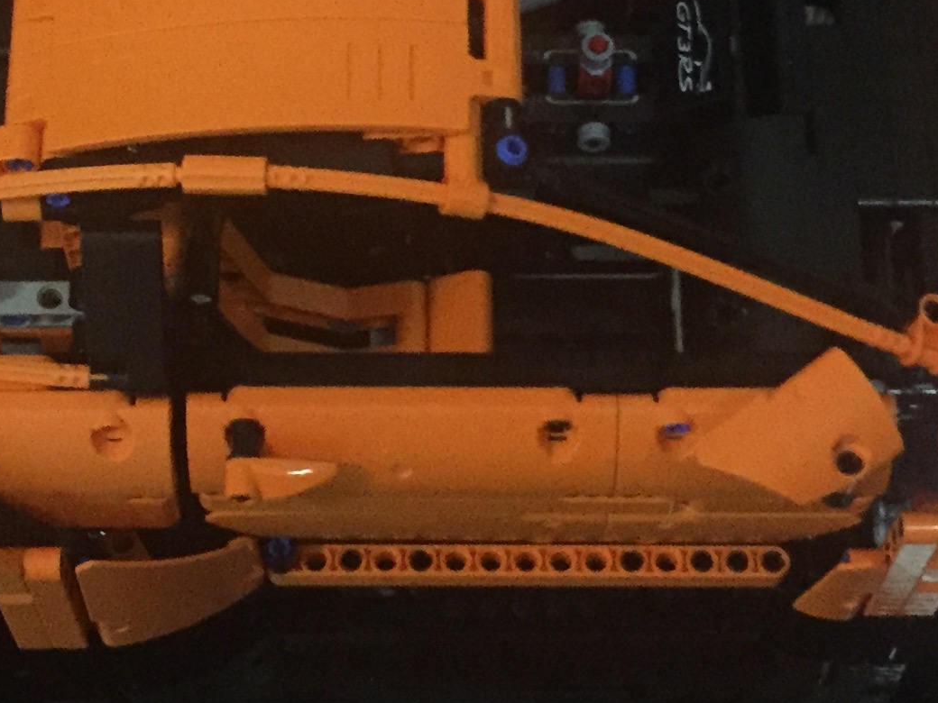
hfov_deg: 21.5
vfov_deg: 16.2
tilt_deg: -66.0
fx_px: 2466
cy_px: 302
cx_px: 335
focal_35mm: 91
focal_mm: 4.15
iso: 500
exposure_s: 1/17
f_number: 2.2
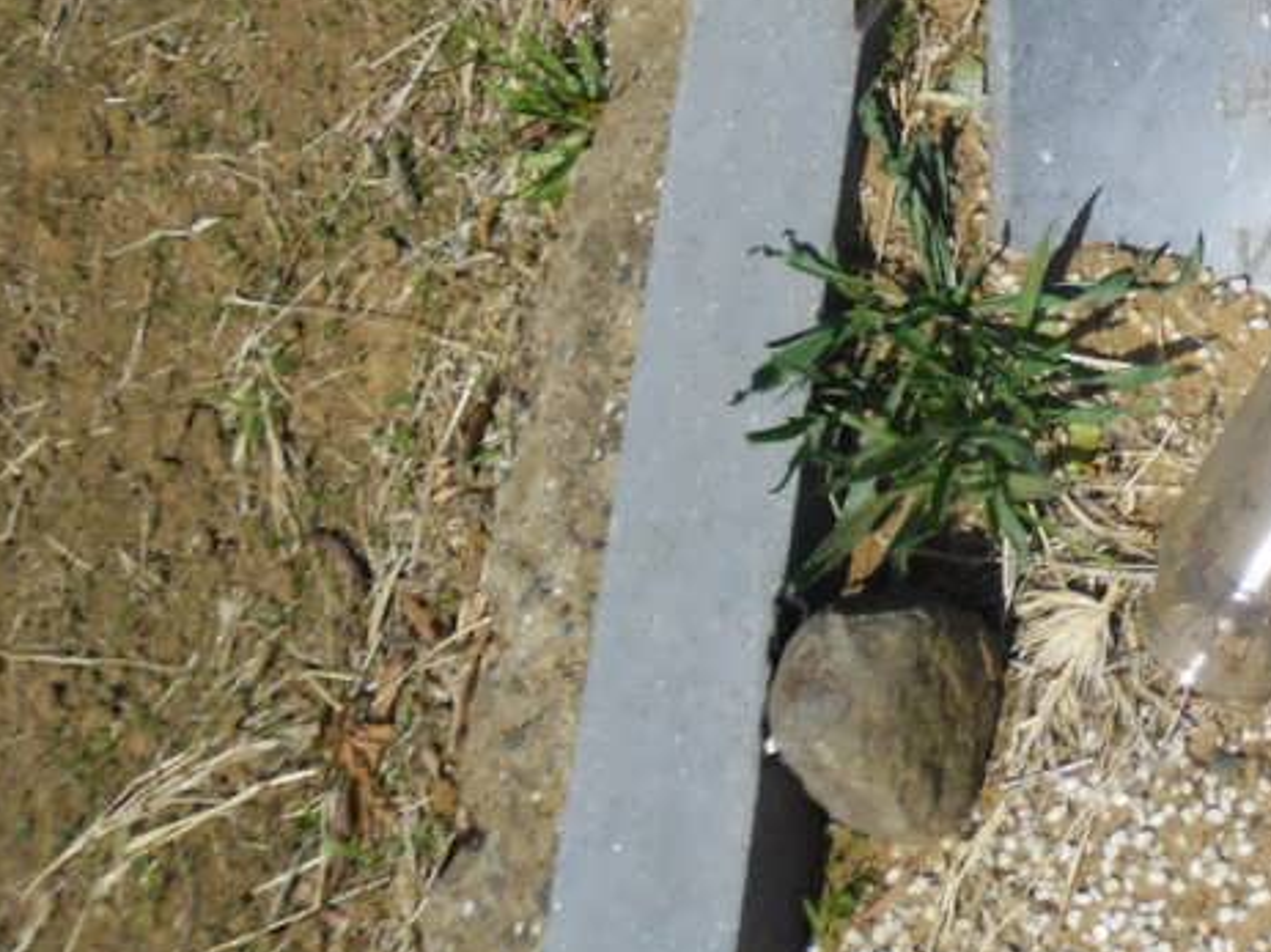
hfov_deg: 25.5
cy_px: -192
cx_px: 1444
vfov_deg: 19.7
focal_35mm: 70
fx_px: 2570
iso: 80
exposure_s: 1/279
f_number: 9
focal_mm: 4.9
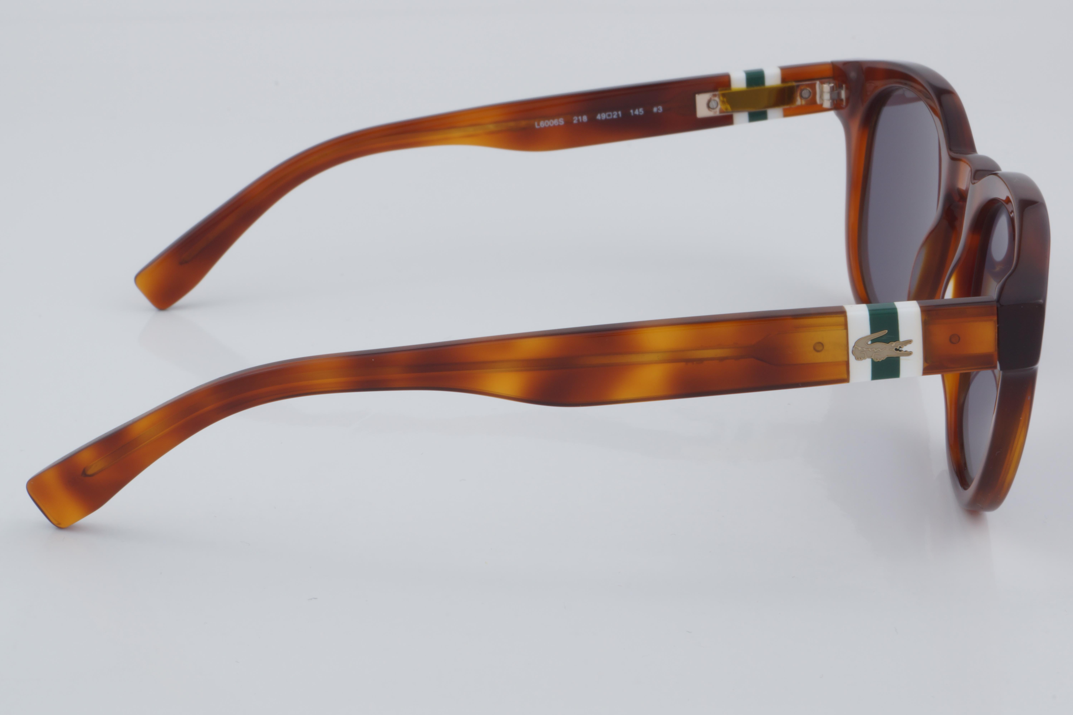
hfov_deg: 27.0
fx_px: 2235
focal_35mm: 75
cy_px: 358
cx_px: 536
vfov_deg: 18.2
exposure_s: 1/4
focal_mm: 50
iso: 100
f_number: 32
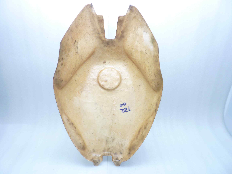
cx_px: 116
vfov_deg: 54.9
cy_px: 87
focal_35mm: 25
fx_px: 168
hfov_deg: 69.4
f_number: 3.3
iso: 80
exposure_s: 1/10
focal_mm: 4.1
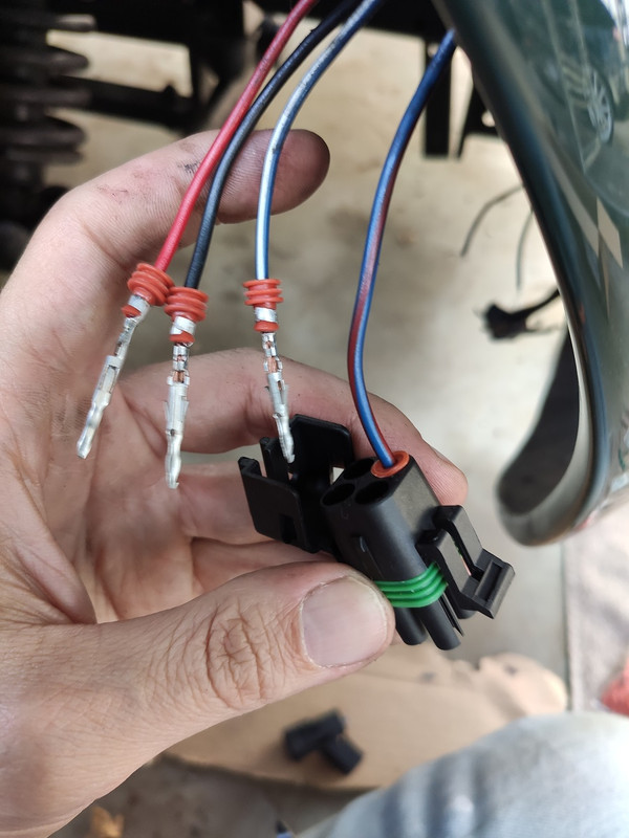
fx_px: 630
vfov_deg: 67.3
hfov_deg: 53.1
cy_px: 419
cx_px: 314
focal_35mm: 26
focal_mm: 4.77
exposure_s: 1/50
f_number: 1.75
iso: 242
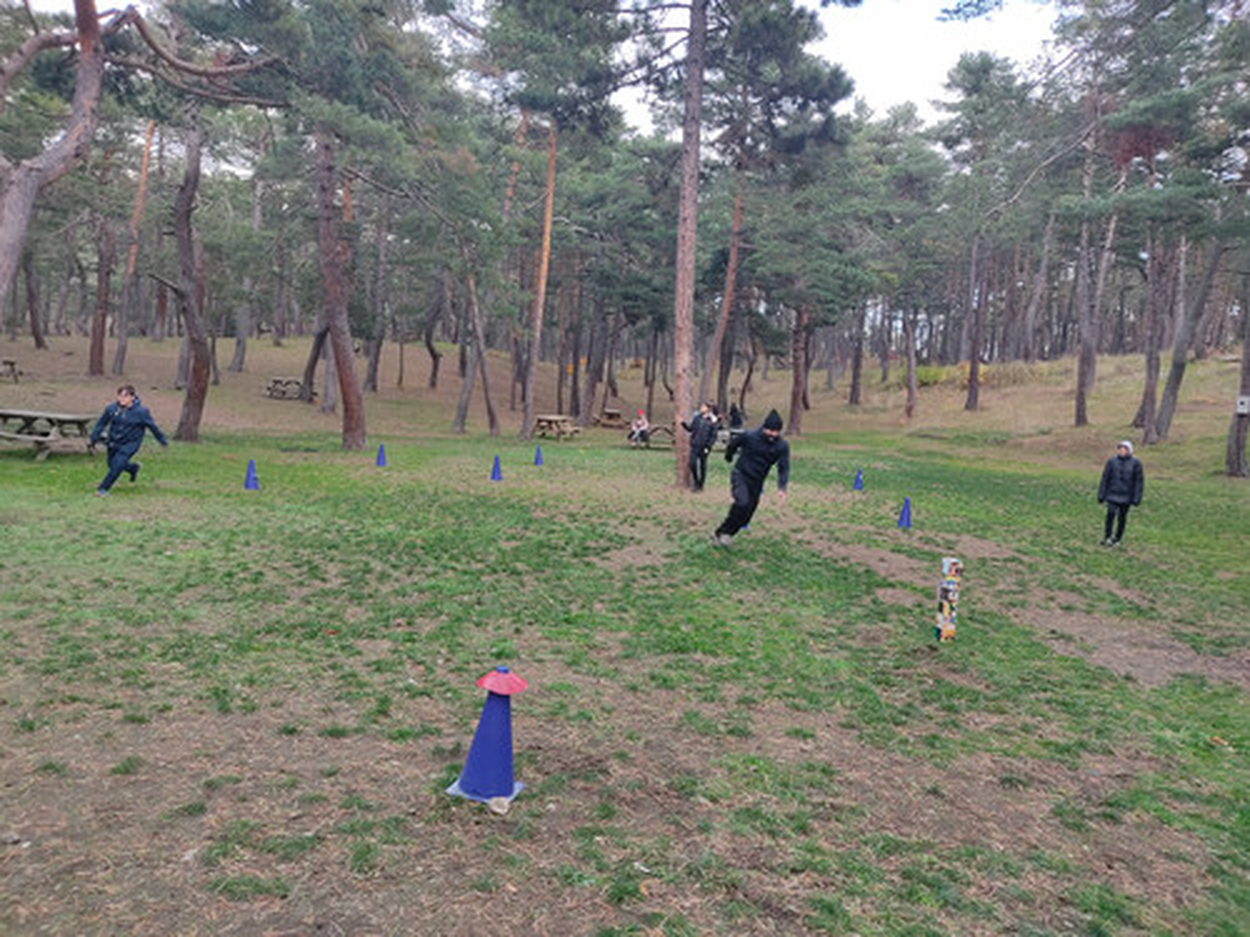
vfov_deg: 53.1
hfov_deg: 67.3
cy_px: 468
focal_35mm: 26
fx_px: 939
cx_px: 625
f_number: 1.79
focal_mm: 4.74
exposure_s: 1/123
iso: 100
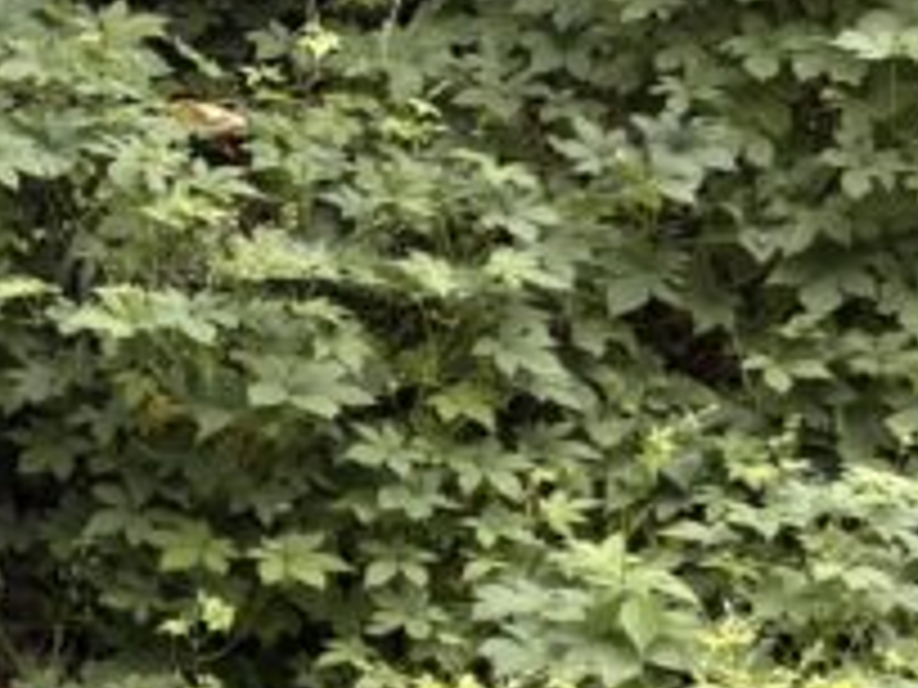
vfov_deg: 9.1
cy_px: 612
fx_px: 4323
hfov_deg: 11.1
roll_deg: +1.0
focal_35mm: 163
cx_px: -891
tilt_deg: +5.1
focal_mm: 5.96
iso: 50
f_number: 1.6
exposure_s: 1/673
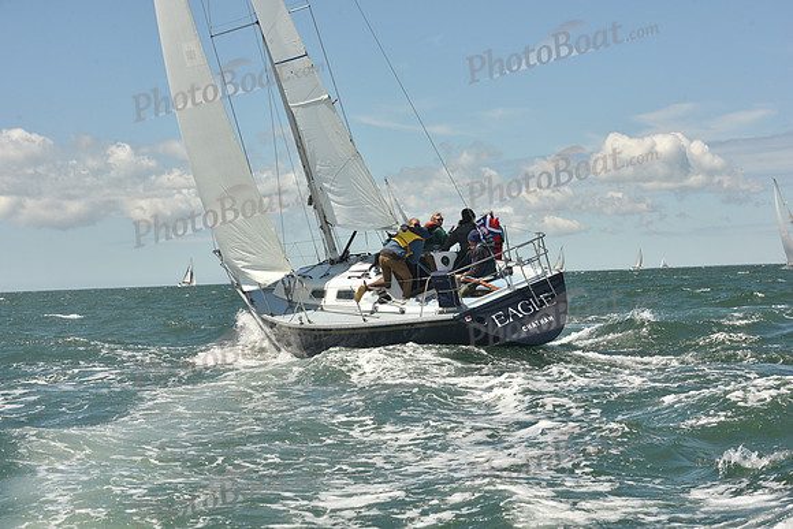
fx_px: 1983
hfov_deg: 22.6
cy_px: 264
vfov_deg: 15.2
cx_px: 396
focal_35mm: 90
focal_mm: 90
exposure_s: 1/800
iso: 320
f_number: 11
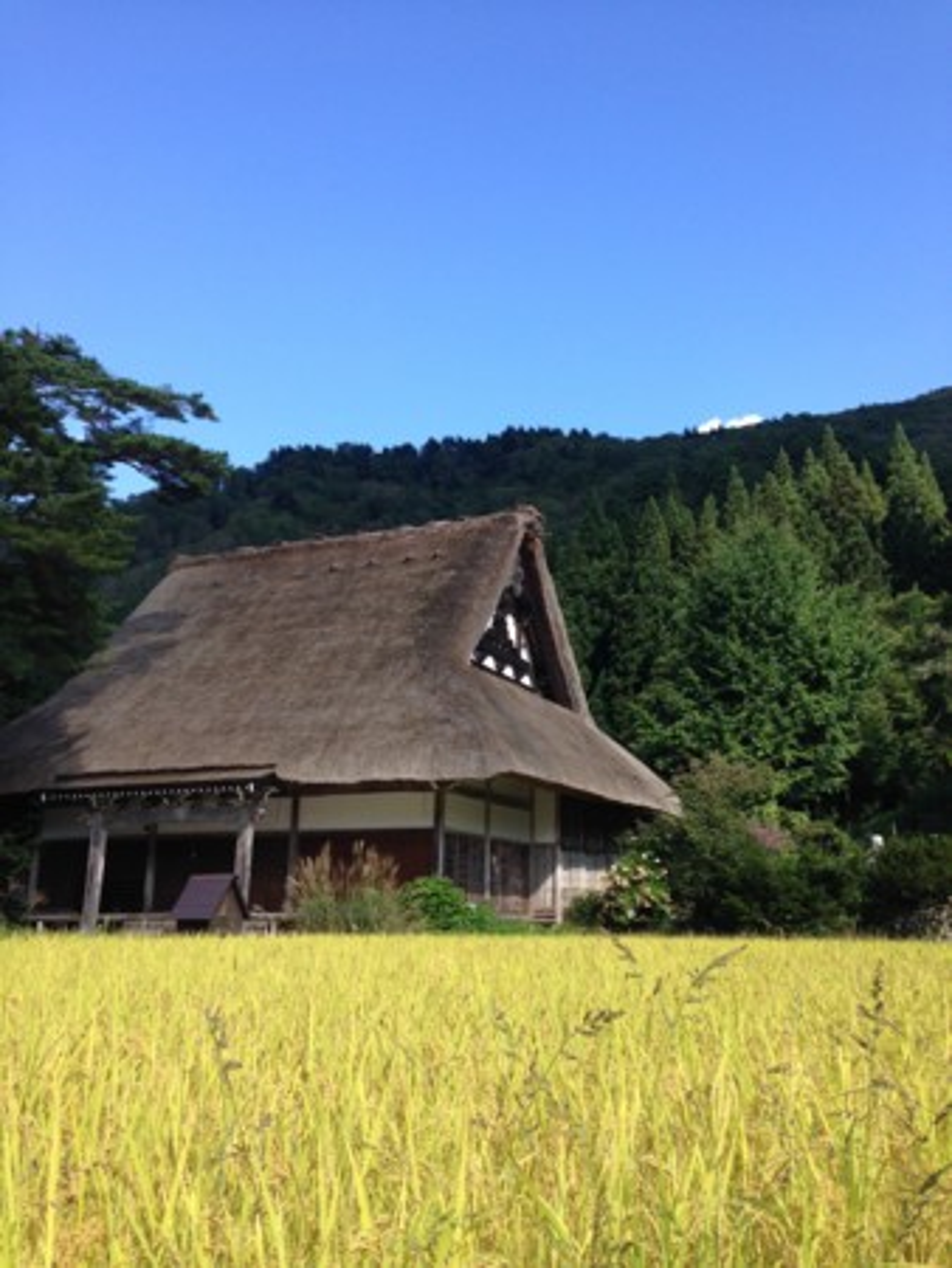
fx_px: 1209
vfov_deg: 55.3
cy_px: 634
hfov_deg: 43.0
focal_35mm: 33
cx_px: 476
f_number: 2.4
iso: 50
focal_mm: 4.12
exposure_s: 1/645
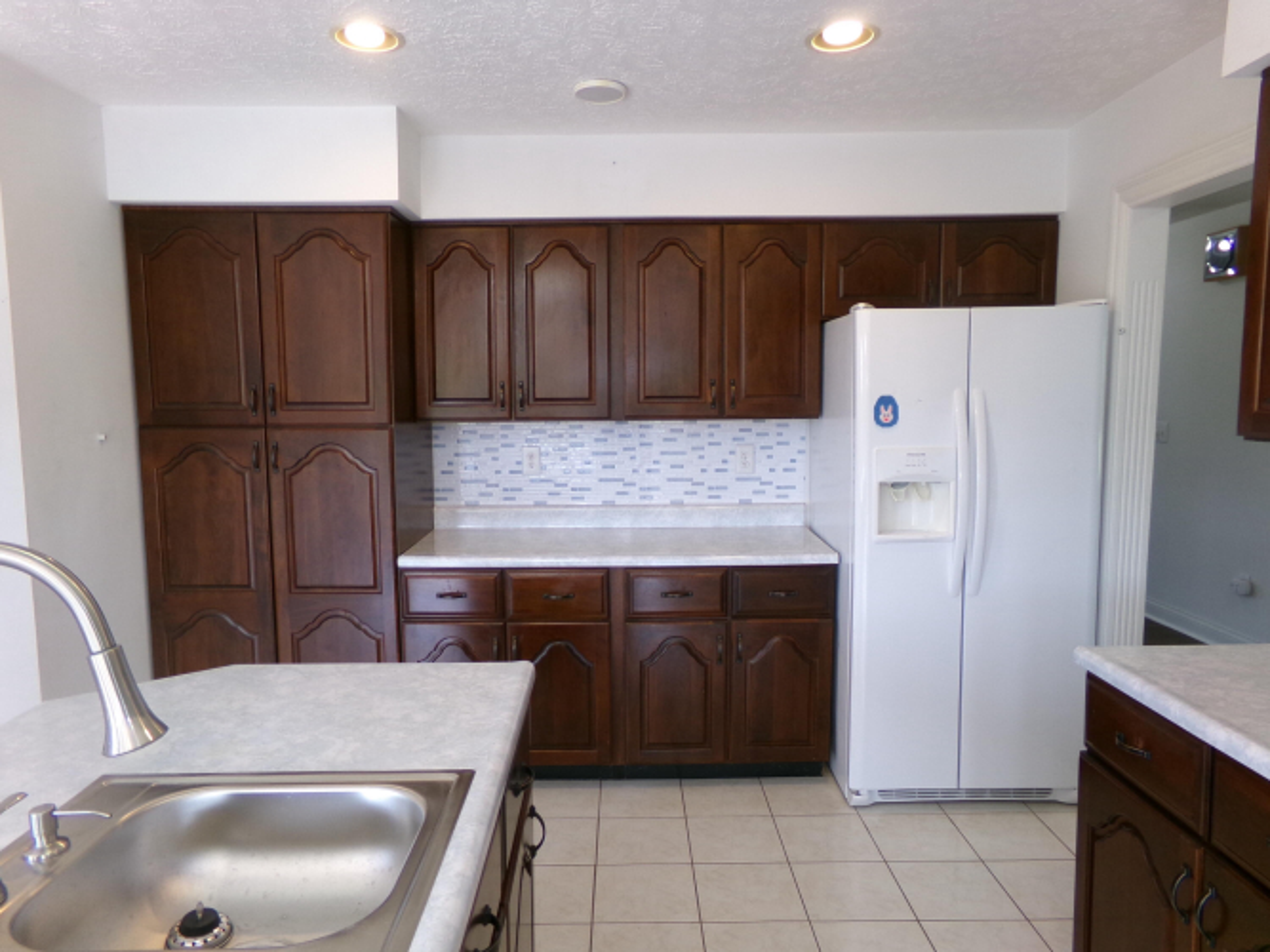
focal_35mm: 24
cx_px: 635
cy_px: 476
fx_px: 880
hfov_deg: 71.6
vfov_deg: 56.8
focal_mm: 4.3
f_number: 3.7
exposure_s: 1/34
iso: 160
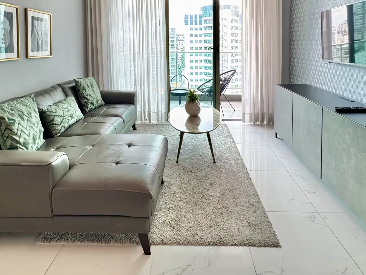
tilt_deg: -3.6
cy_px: 54
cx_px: 184
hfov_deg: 73.9
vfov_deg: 54.7
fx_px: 243
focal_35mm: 23
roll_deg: +0.3
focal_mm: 2.22
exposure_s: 1/120
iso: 250
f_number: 2.2
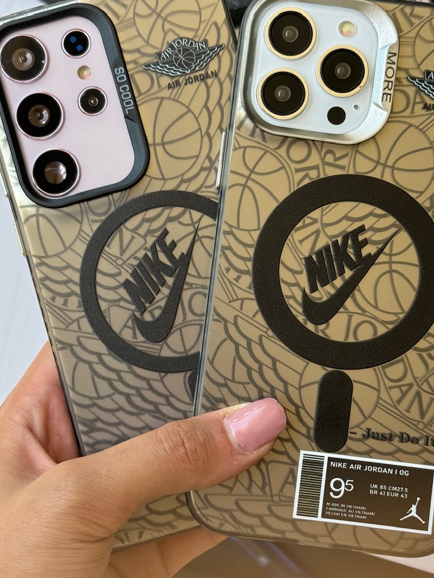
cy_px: 241
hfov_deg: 21.9
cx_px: 228
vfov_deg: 28.9
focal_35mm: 67
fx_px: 1120
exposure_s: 1/394
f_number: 1.78
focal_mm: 6.76
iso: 64
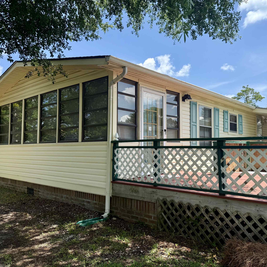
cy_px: 137
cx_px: 145
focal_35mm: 29
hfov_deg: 55.5
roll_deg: -0.6
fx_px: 253
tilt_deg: +2.2
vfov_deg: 55.6
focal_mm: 6.76
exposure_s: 1/2370
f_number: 1.78
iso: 80
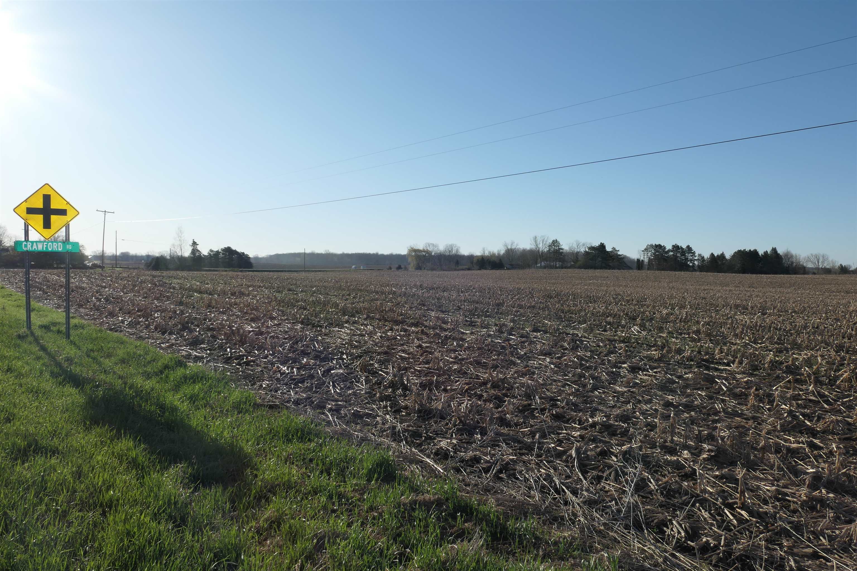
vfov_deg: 53.1
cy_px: 286
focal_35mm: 24
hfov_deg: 73.7
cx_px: 428
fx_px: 571
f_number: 7.1
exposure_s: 1/500
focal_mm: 8.8
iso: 125
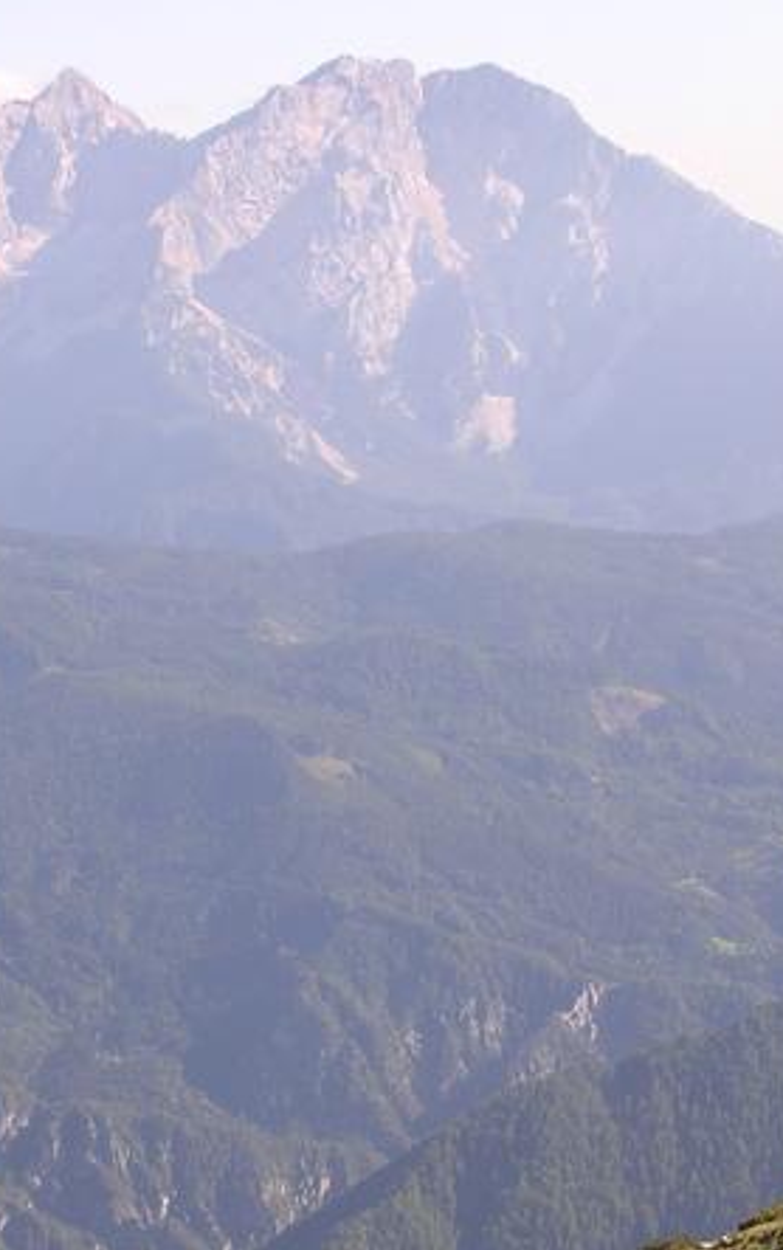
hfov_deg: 9.4
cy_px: 892
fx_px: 4740
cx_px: 276
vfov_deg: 15.0
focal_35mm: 139
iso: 100
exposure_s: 1/263
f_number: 4.3
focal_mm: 13.7
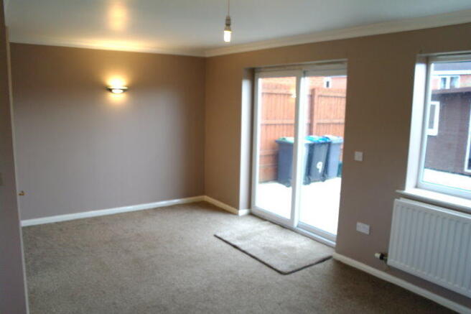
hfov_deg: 67.4
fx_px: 353
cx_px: 236
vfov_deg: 47.9
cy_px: 157
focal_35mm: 27
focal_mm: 18
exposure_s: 1/40
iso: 200
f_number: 3.5
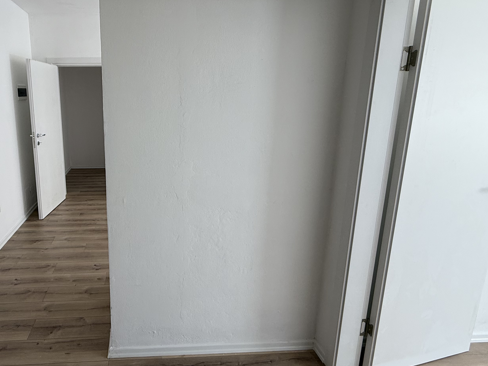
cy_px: 162
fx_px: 324
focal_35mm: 23
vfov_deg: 58.7
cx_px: 152
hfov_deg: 71.1
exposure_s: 1/99
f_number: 2.2
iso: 80
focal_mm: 2.22
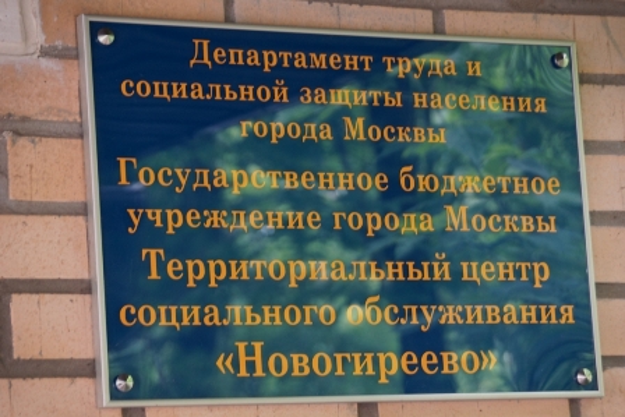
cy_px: 208
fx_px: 2605
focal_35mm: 150
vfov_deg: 9.2
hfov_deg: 13.7
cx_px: 312
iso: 400
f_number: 5.6
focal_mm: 100
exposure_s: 1/6
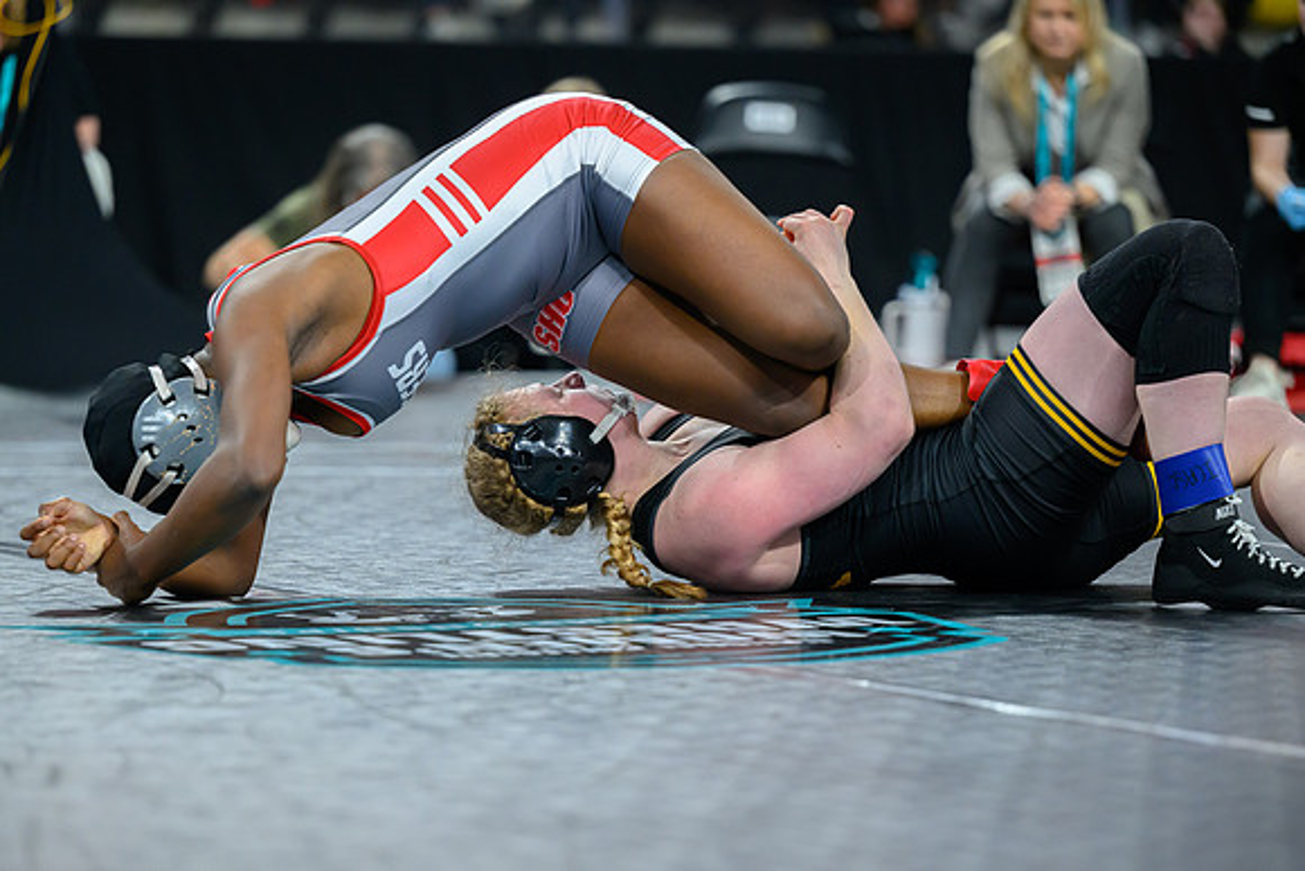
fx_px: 5870
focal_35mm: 162
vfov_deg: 8.5
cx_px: 642
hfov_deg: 12.7
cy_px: 486
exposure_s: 1/800
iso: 2800
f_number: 2.8
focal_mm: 145
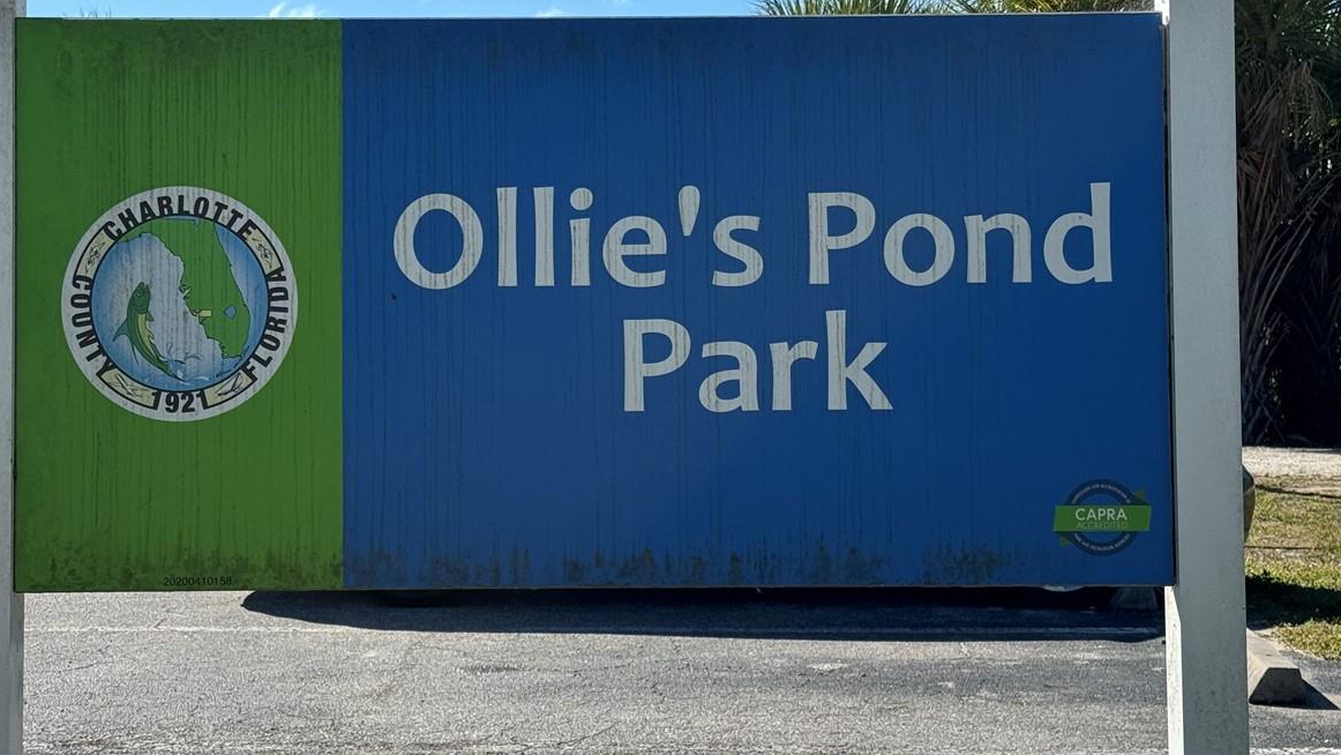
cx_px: 580
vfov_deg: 16.8
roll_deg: -0.2
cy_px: 353
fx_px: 2561
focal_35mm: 72
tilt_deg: -1.0
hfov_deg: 29.3
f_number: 1.78
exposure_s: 1/4310
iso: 64
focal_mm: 6.86
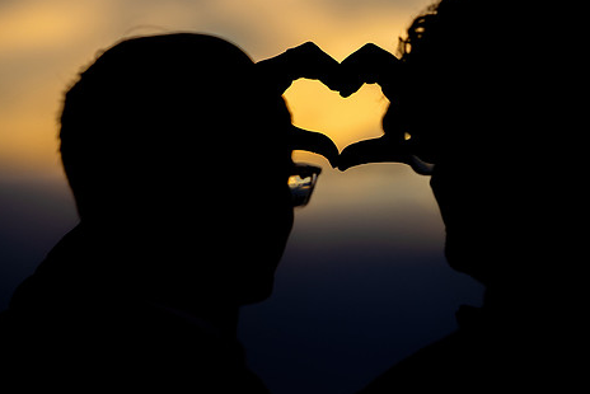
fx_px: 2460
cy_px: 167
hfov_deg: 13.7
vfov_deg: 9.2
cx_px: 351
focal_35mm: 150
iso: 125
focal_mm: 120
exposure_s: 1/1250
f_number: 3.5
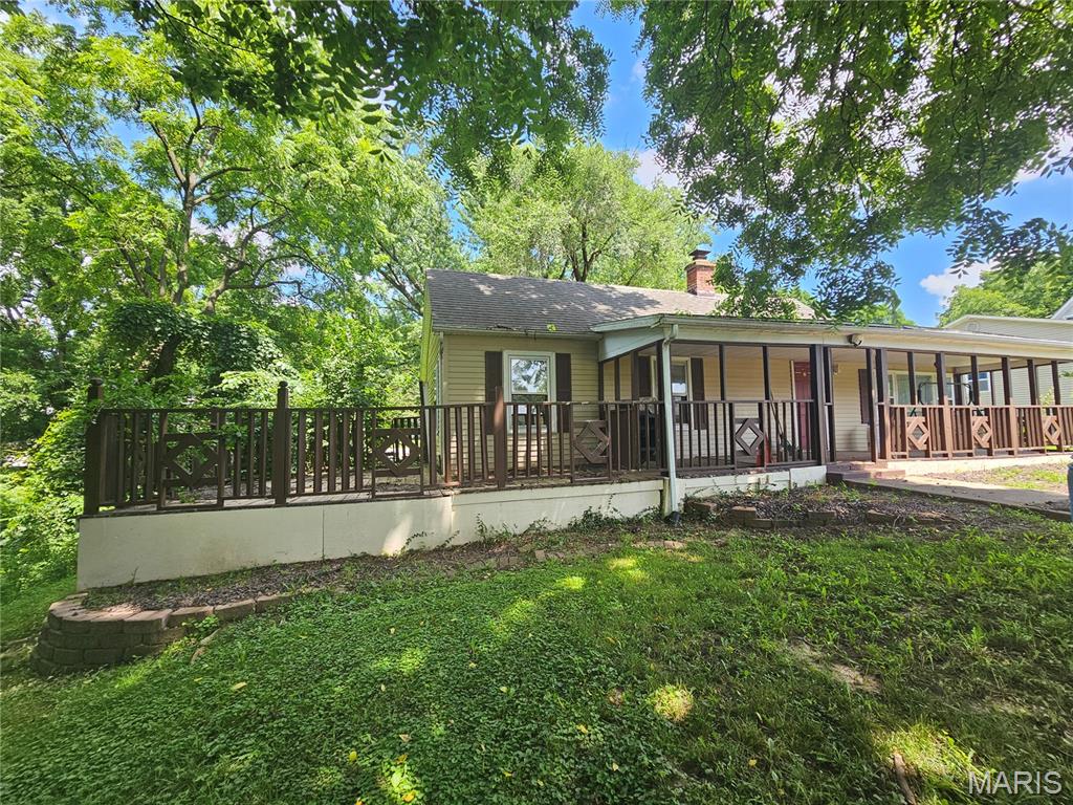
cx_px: 536
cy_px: 402
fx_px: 403
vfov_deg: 89.9
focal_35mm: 13
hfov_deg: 106.2
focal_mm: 2.2
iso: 50
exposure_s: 1/329
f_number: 2.2
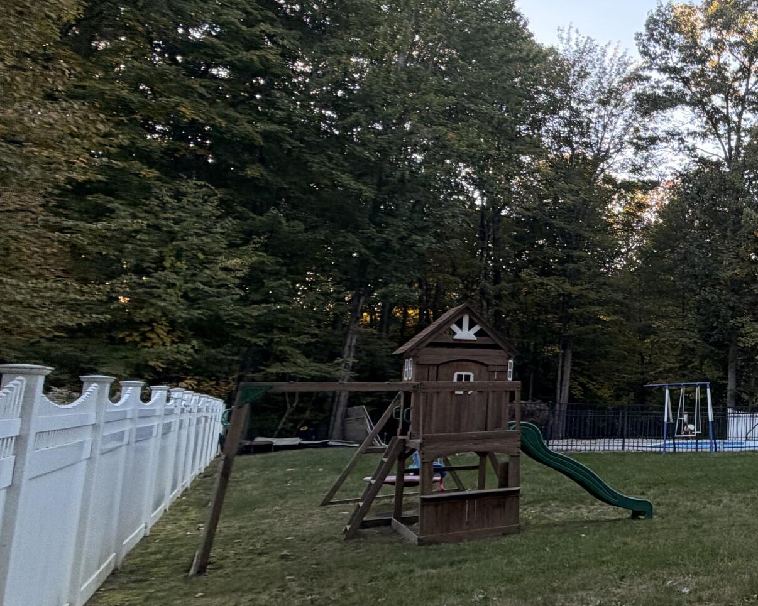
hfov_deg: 38.9
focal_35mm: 34
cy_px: 322
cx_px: 907
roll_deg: -0.9
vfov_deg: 43.3
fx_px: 763
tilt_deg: +8.0
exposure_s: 1/138
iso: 40
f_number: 2.2
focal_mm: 2.22
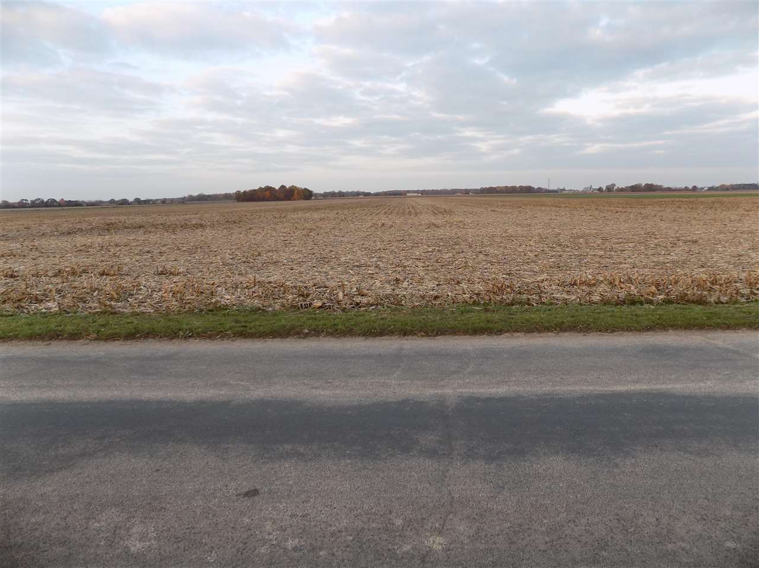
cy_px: 284
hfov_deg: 73.9
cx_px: 380
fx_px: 504
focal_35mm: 23
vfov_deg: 58.8
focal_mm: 4
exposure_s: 1/100
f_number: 3.1
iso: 80
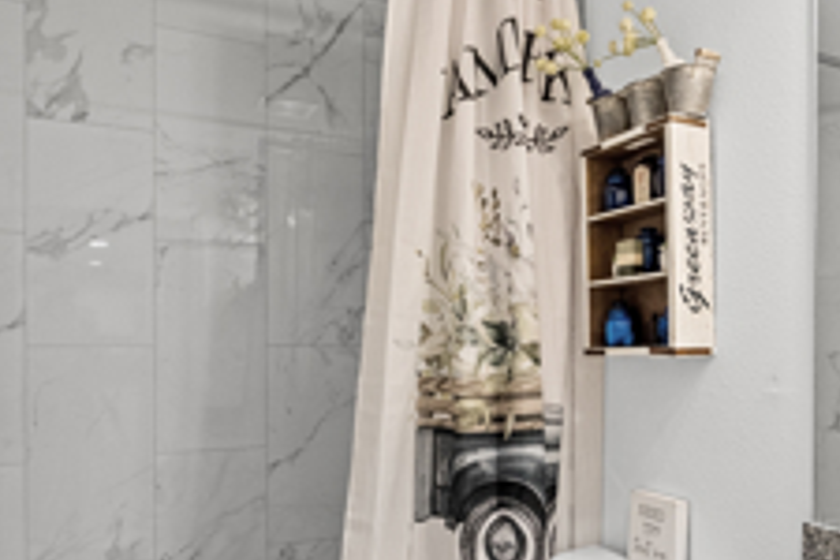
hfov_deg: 57.8
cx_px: 538
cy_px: 362
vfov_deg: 40.7
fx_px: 747
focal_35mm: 32
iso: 2500
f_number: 13
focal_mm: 16
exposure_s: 1/25
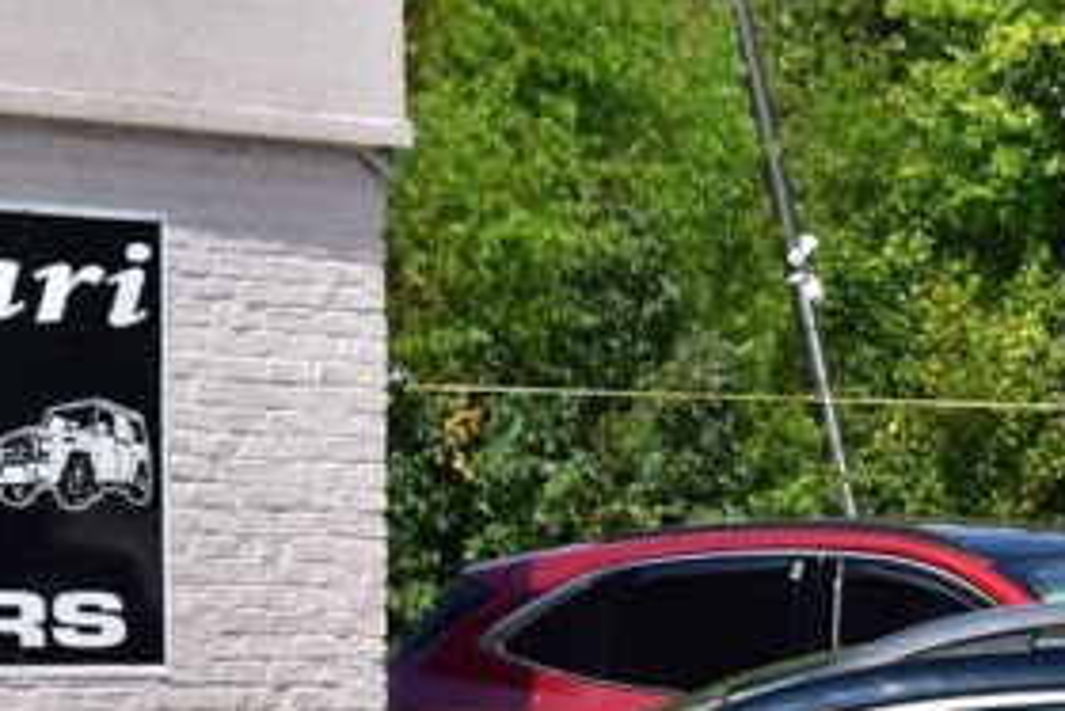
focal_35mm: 263
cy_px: 1019
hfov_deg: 7.8
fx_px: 7784
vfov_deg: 5.2
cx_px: 905
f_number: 11
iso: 320
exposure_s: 1/500
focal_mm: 48
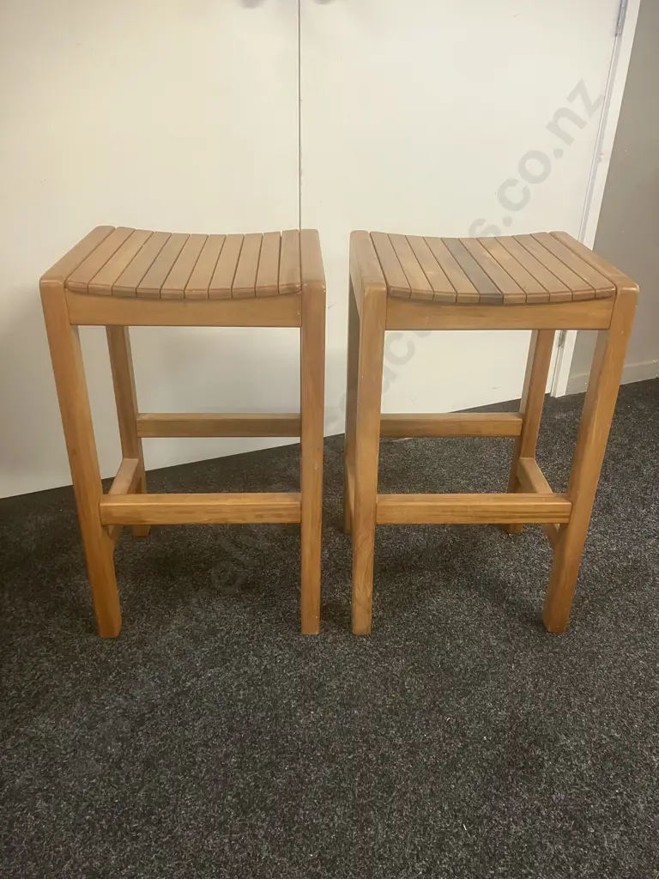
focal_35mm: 28
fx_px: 711
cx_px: 330
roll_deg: -0.6
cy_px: 440
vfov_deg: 63.4
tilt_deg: -28.2
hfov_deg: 49.7
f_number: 1.8
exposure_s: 1/50
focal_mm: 3.99
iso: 200
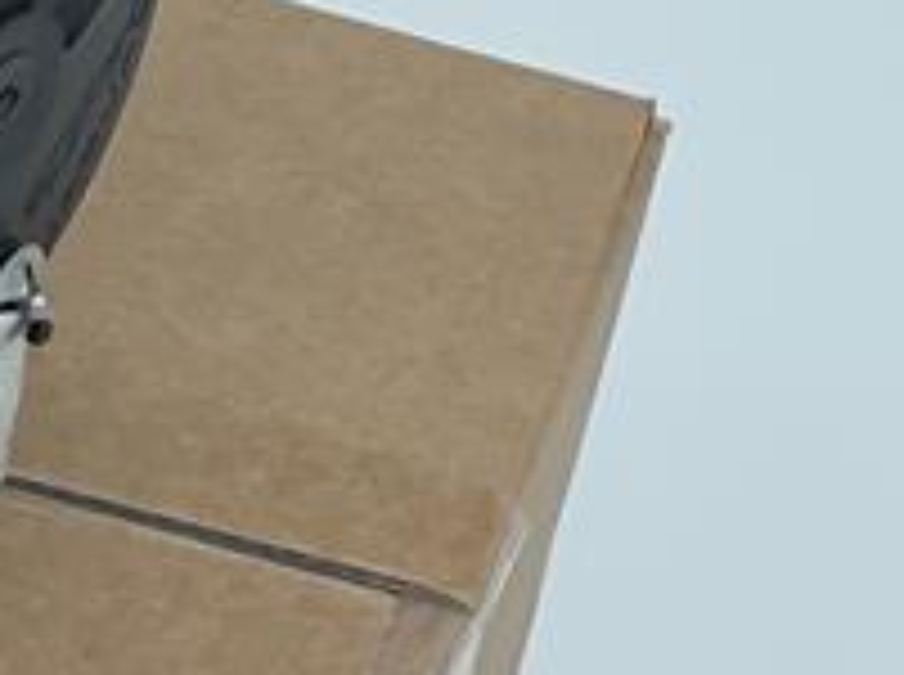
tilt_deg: -48.2
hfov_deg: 6.0
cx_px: -1007
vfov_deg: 4.6
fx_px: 8316
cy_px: 598
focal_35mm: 319
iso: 20
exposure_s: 1/240
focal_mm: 7.5
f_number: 2.2
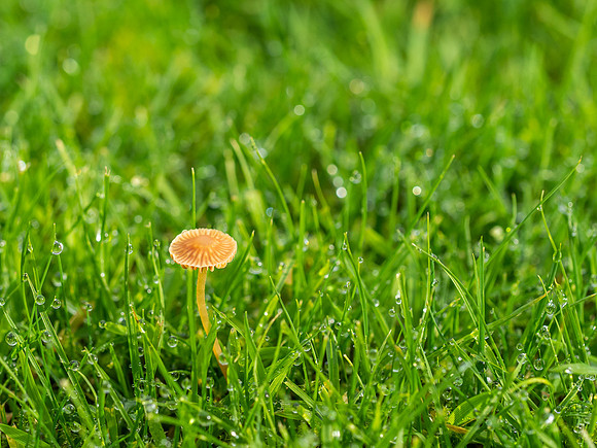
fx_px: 2715
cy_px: 258
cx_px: 205
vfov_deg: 9.4
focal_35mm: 157
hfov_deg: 12.5
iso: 200
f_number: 4
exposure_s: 1/200
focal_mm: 60
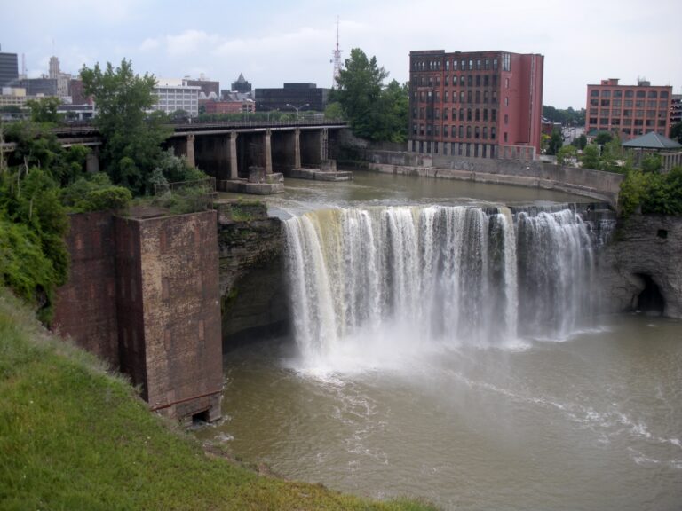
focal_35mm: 36
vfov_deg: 39.7
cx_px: 341
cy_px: 256
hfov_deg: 51.4
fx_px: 709
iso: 64
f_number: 3.5
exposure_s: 1/248
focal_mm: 6.3
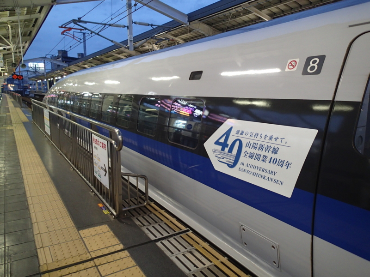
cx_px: 185
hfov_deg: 69.4
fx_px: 267
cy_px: 138
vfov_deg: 54.9
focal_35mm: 25
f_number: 2
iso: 250
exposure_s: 1/30
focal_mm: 4.5
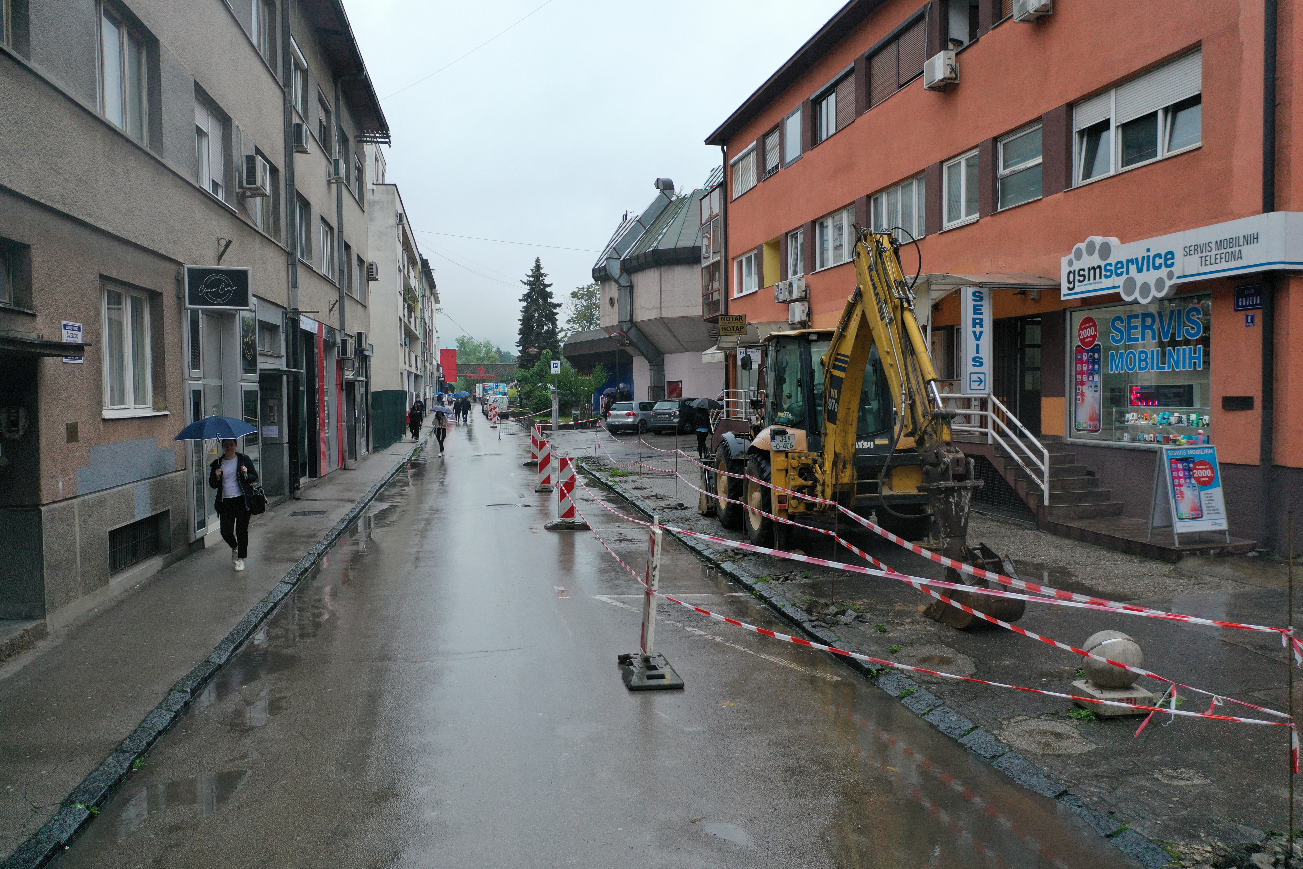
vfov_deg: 46.4
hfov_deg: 65.5
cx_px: 652
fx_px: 1013
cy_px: 434
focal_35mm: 28
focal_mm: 10.26
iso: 200
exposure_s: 1/100
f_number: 2.8
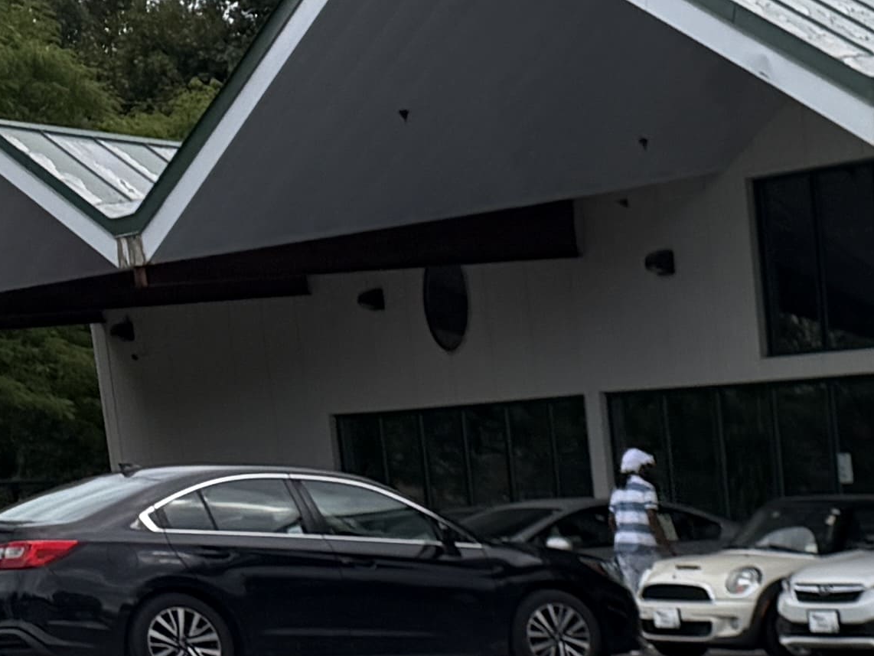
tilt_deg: -16.5
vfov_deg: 10.6
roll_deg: -0.4
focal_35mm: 120
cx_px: 1961
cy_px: 1565
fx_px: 3030
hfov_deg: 13.2
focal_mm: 6.76
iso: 80
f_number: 1.78
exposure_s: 1/4673
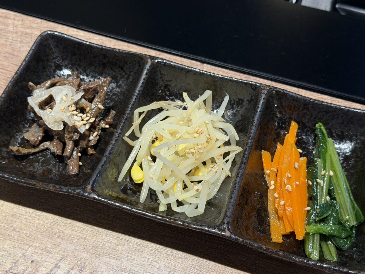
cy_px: 137
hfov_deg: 39.7
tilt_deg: -55.7
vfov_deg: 30.3
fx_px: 506
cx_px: 182
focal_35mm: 48
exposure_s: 1/60
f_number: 1.78
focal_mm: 6.76
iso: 125
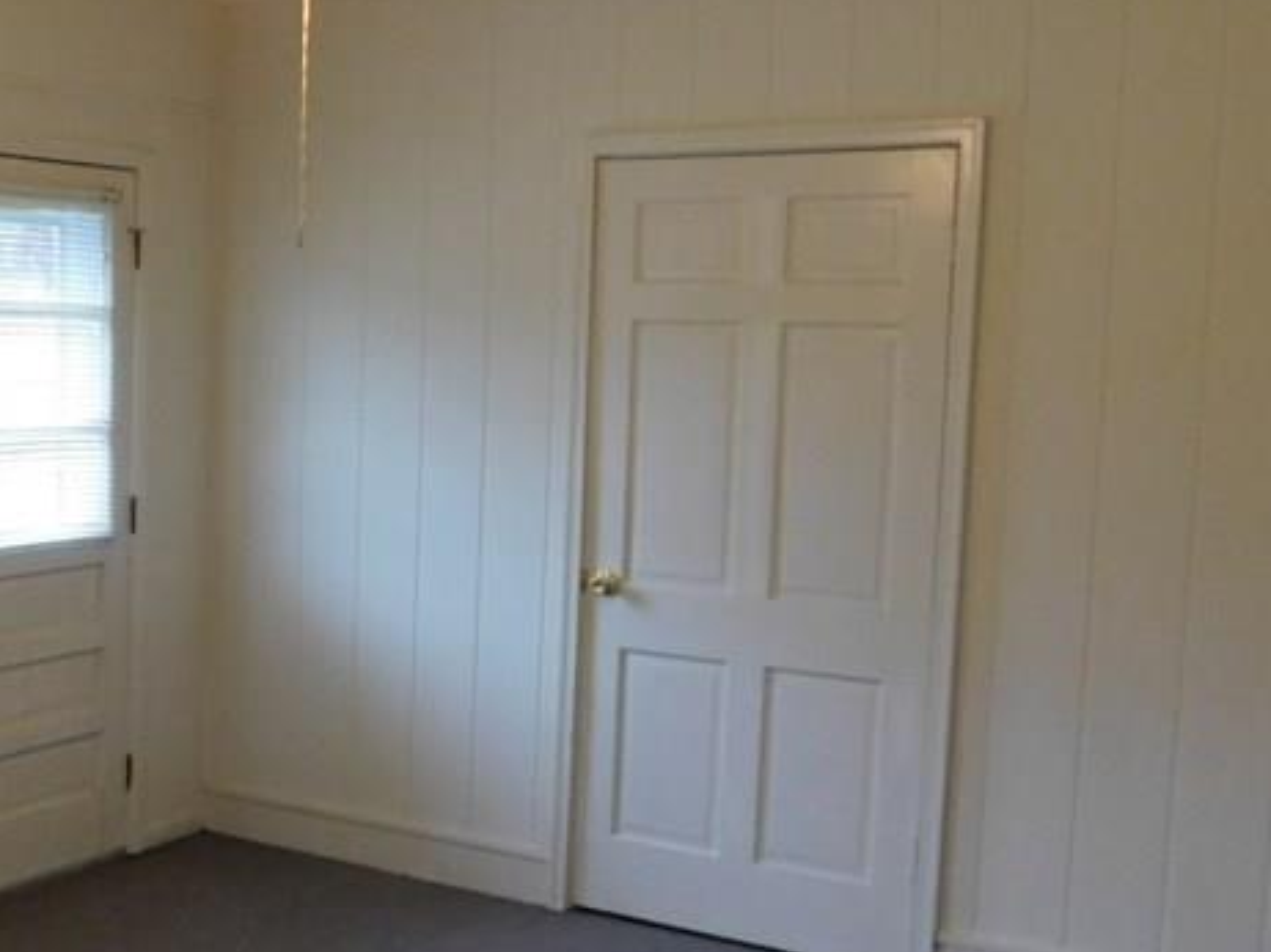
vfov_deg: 28.5
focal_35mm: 51
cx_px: 171
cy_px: 512
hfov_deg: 35.7
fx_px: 1872
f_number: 3
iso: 320
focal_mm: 4
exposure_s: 1/30
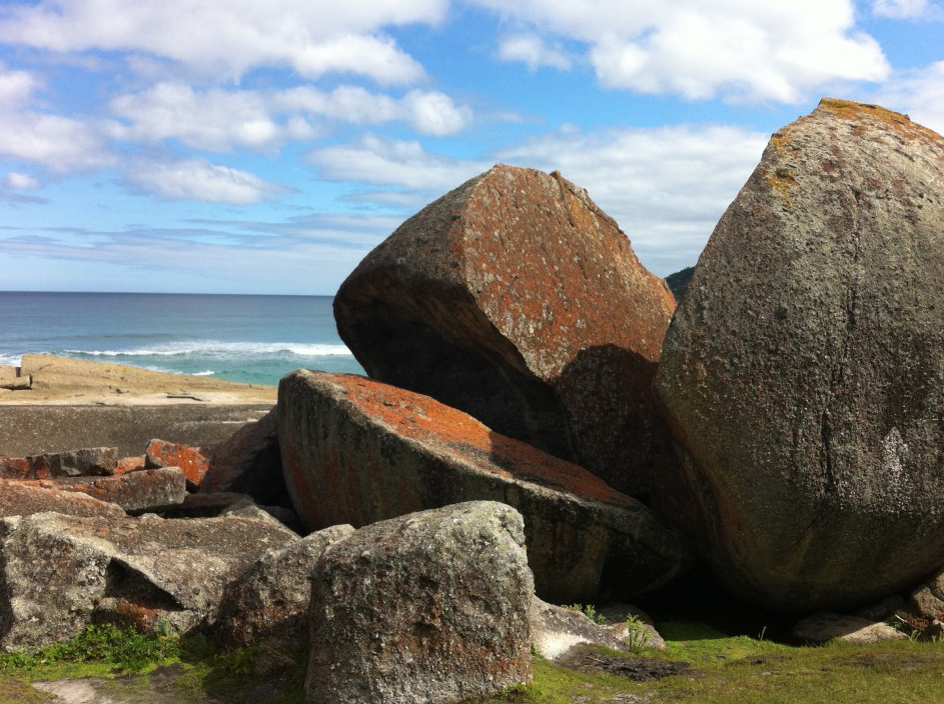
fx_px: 1035
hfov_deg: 49.0
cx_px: 477
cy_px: 356
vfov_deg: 37.6
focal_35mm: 38
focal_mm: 3.85
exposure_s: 1/1350
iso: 80
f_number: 2.8
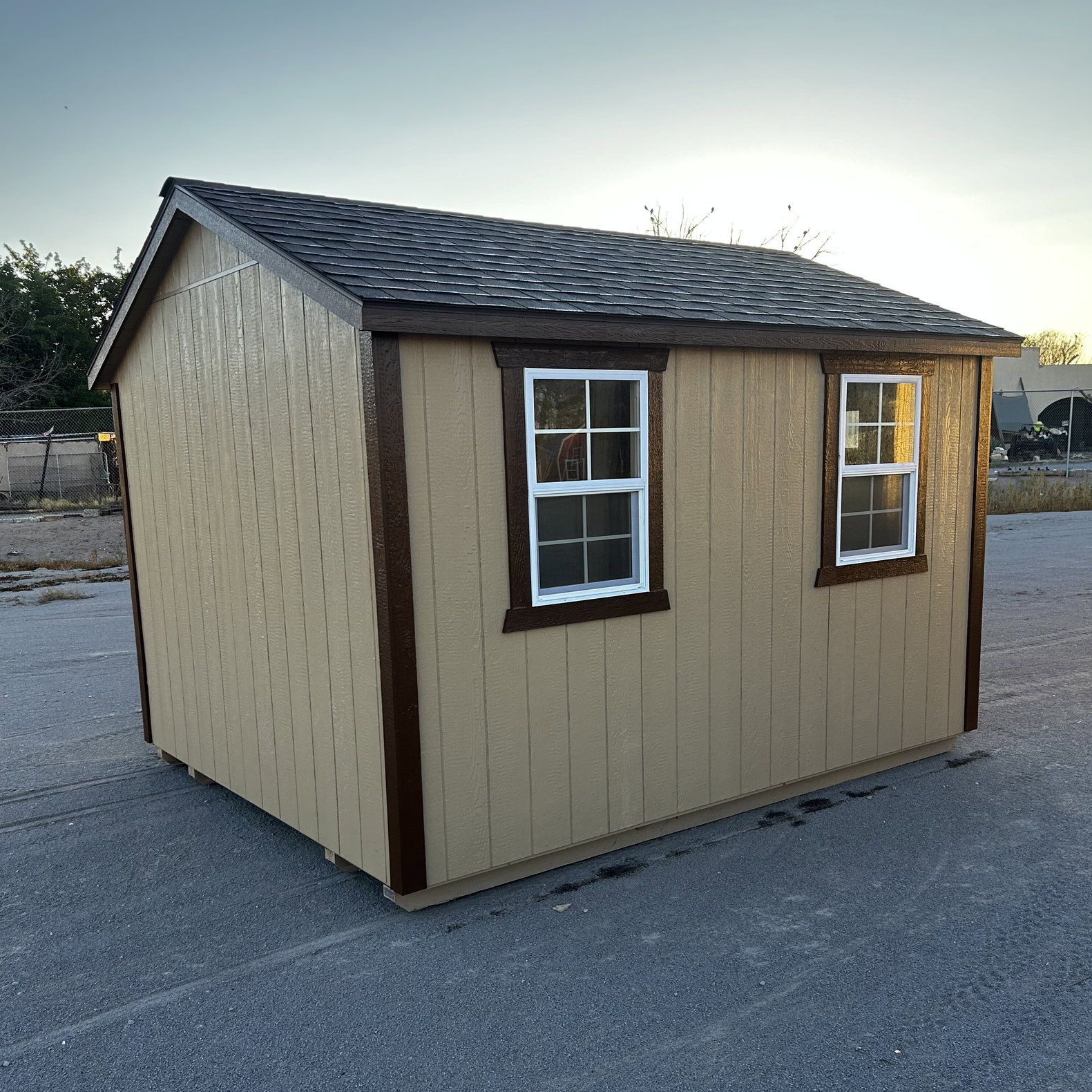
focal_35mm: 31
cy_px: 651
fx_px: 1106
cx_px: 550
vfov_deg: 52.2
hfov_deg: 52.5
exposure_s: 1/488
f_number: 1.5
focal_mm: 5.7
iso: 50
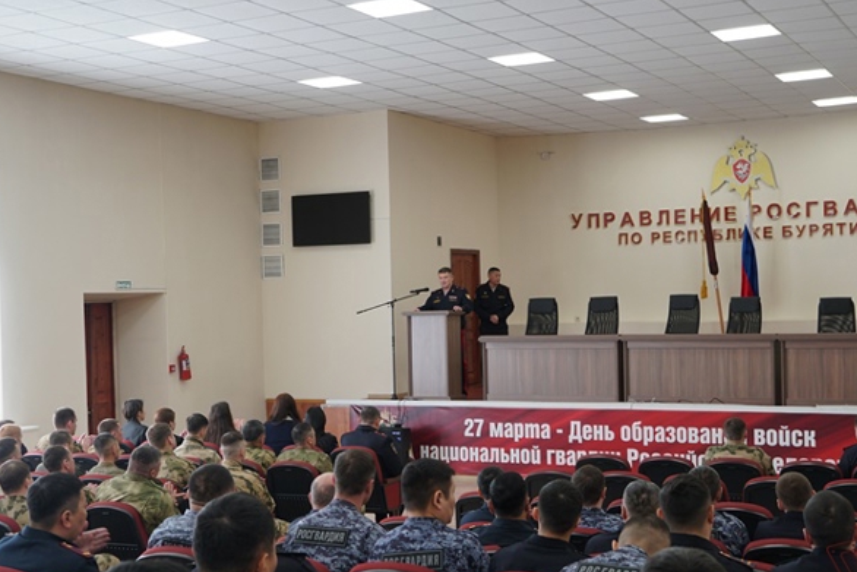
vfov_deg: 24.3
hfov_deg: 35.8
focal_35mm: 56
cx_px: 409
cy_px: 317
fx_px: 1325
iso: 250
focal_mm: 29
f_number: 4.5
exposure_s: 1/60
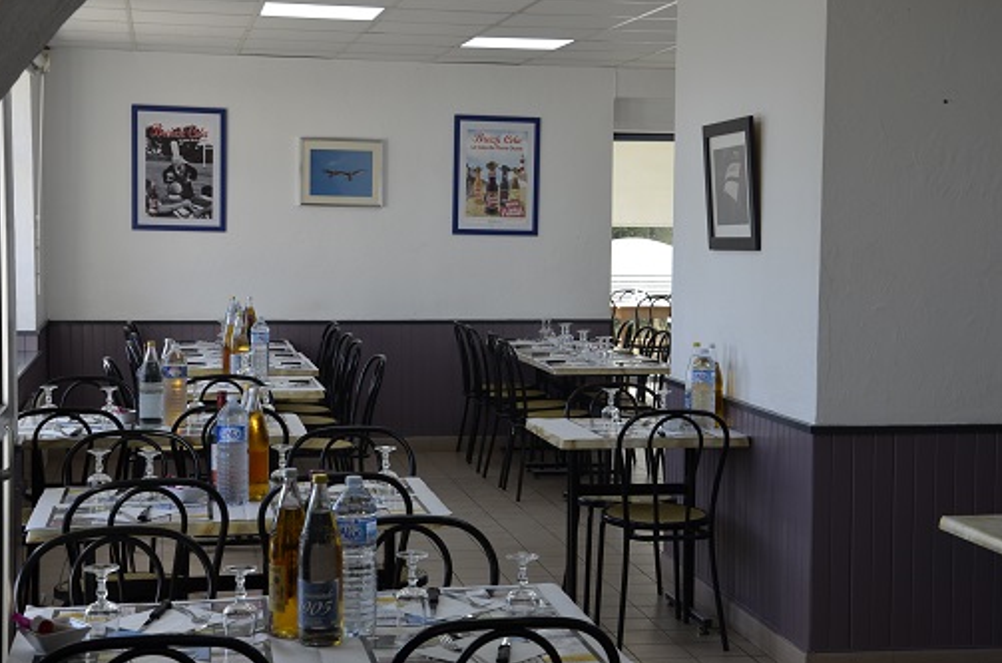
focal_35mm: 63
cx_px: 536
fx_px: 1738
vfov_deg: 21.6
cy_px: 339
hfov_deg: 32.1
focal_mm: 35
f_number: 5.6
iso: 360
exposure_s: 1/125
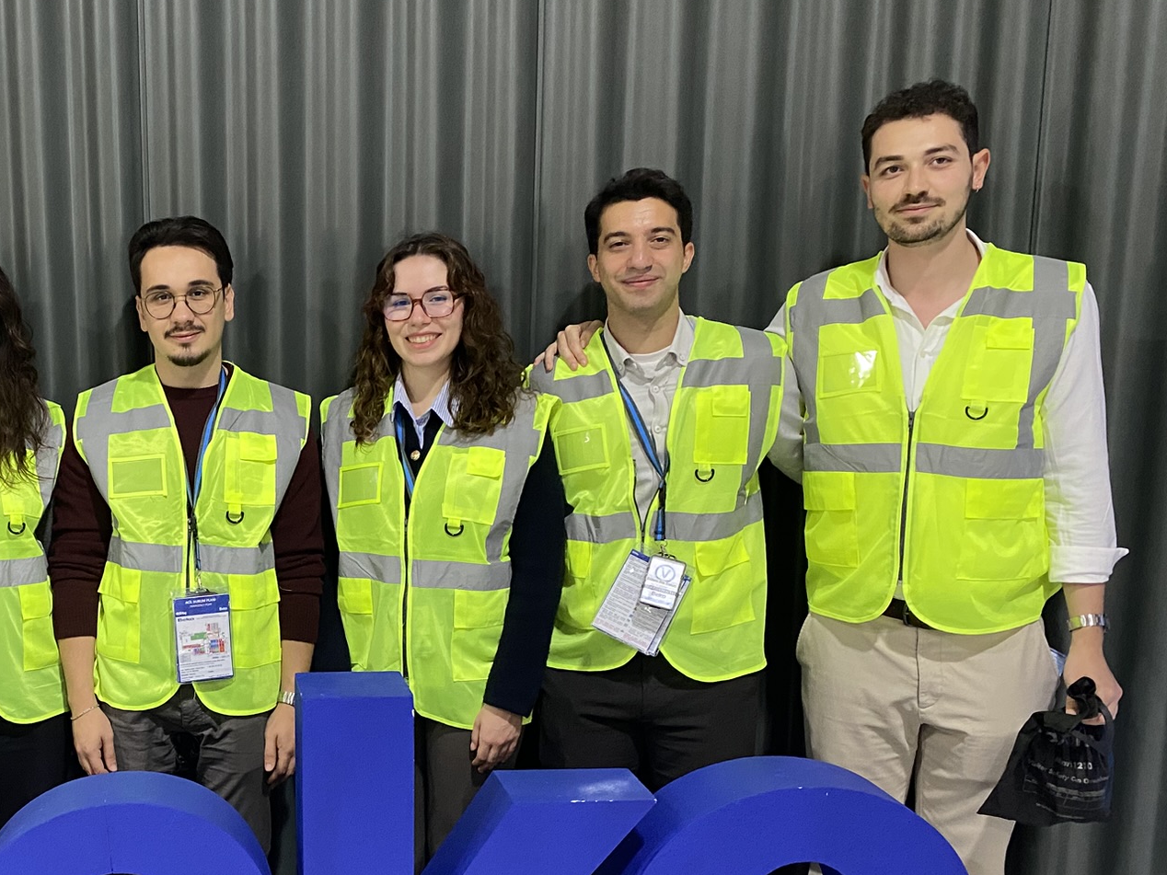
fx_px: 1416
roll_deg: +1.0
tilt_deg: -10.7
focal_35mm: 42
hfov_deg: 42.7
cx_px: 231
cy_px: 576
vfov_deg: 34.1
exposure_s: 1/50
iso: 320
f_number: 1.8
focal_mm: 4.25
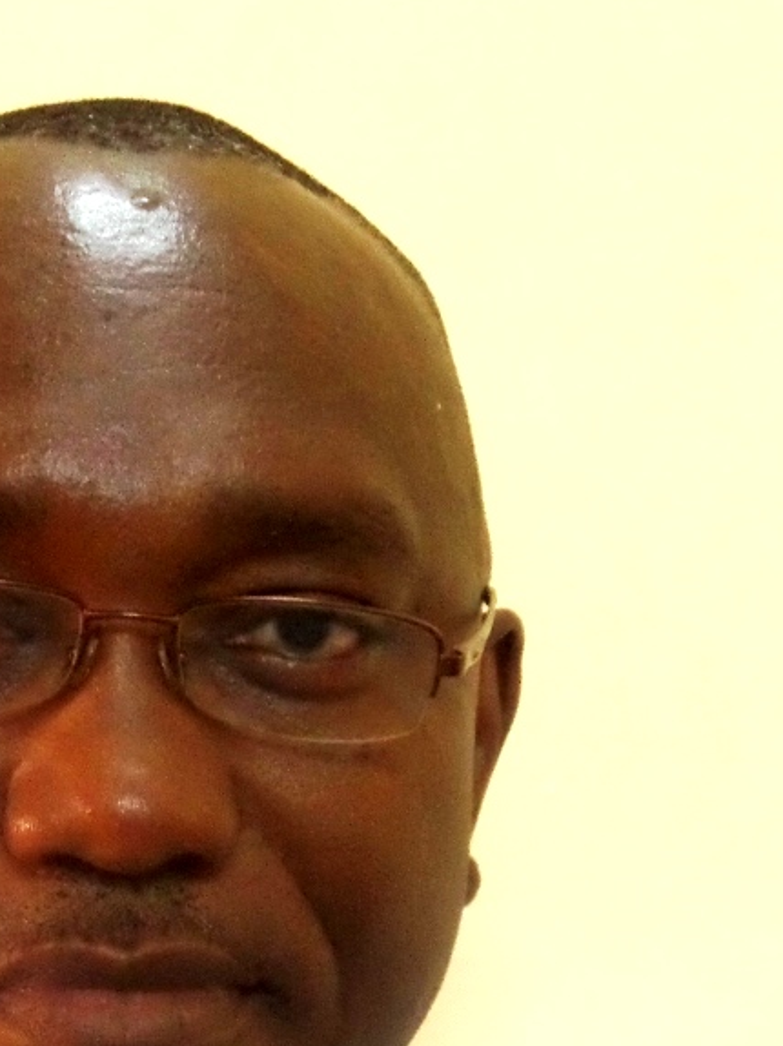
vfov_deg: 11.9
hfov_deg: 8.9
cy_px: 880
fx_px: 5010
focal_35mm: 166
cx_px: 89
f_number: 3.9
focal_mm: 16.5
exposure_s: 1/30
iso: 800
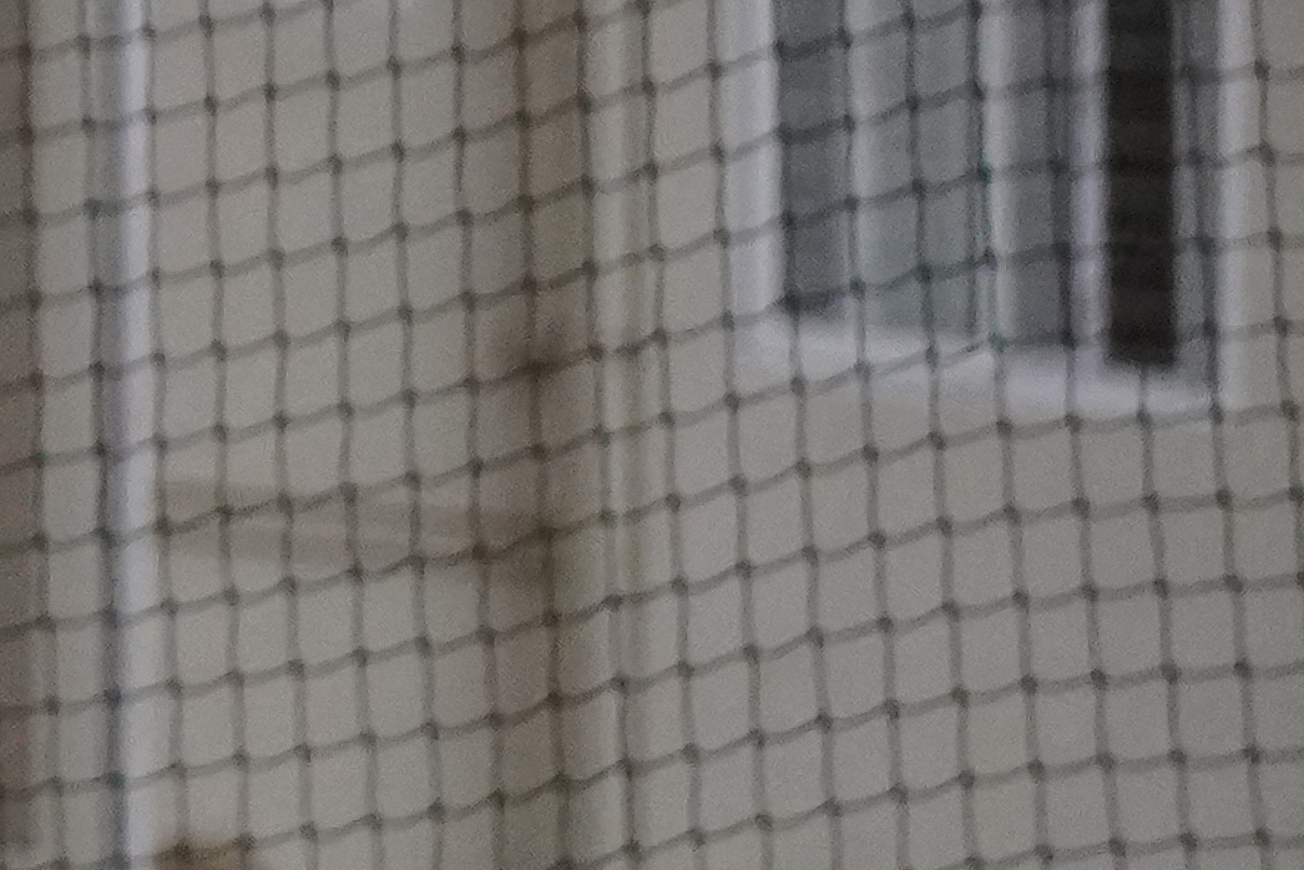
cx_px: -2286
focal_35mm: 843
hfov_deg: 2.4
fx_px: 30542
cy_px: -381
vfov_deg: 1.6
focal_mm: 98
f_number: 5.6
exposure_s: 1/1000
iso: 2500
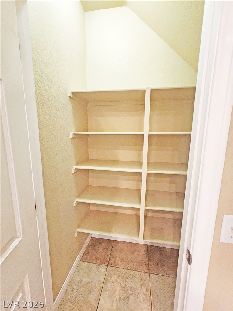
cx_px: 116
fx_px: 117
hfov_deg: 89.9
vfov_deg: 106.2
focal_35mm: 13
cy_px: 156
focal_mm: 2.2
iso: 500
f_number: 2.2
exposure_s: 1/30
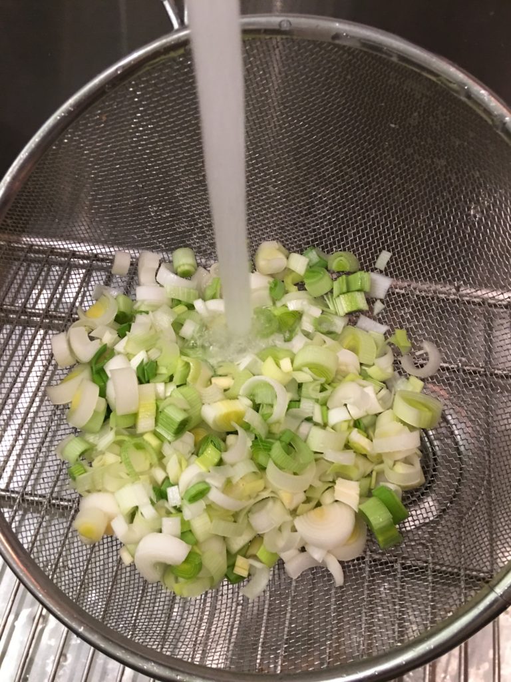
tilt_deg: -57.6
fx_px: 571
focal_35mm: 29
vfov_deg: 61.7
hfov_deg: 48.2
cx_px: 256
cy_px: 341
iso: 100
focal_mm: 4.15
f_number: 2.2
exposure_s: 1/15
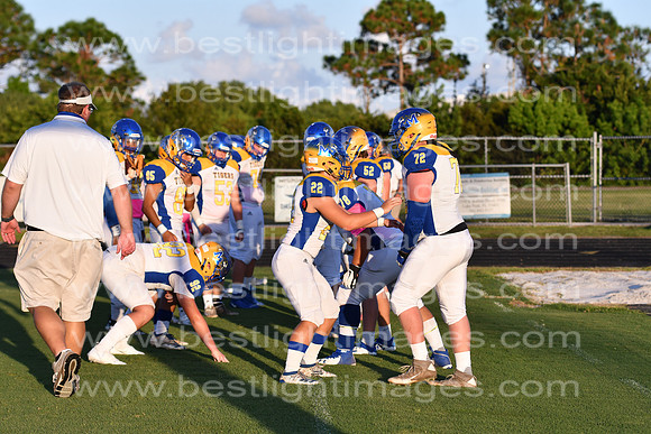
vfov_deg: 10.8
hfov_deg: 16.1
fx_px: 2306
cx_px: 326
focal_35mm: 128
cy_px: 217
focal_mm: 85
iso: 400
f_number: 4
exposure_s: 1/4000
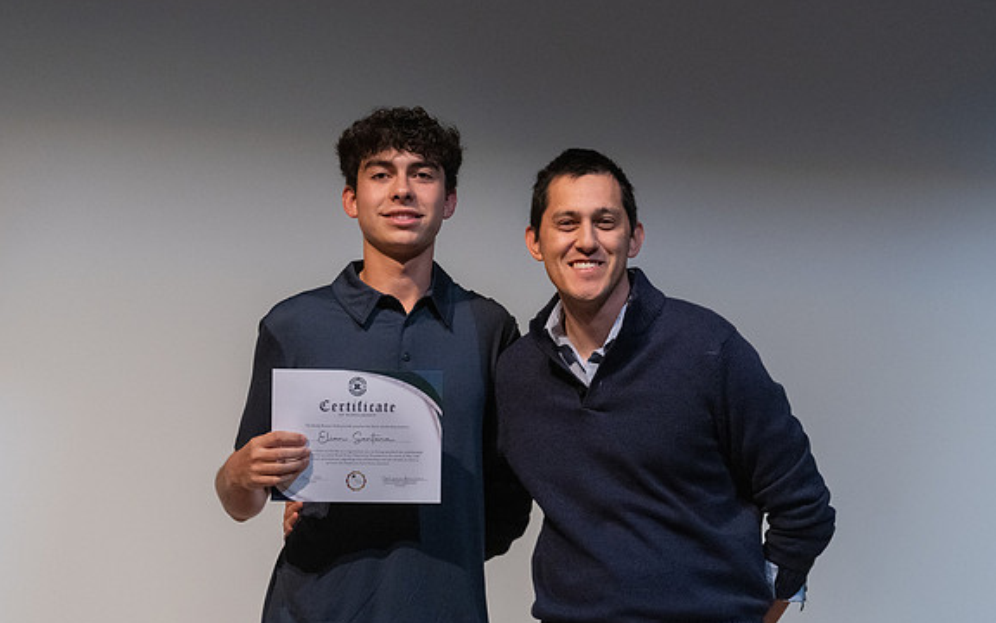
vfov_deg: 6.4
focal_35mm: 205
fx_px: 5565
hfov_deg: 10.2
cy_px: 344
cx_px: 503
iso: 5000
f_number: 4
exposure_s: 1/320
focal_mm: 151
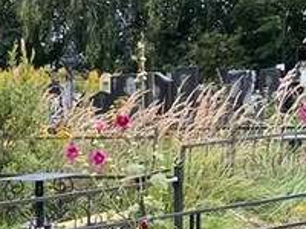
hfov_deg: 13.7
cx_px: -182
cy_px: 408
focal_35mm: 133
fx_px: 1176
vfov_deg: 10.5
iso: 50
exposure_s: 1/581
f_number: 1.5
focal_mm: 5.7
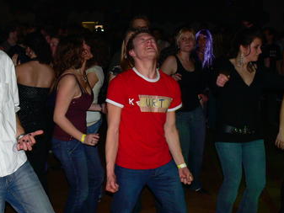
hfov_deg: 38.7
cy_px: 109
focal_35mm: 49
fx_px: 402
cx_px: 111
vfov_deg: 29.7
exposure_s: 1/30
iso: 100
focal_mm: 7.4
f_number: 2.8
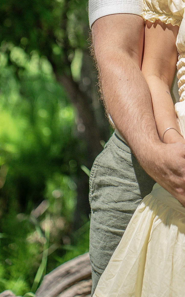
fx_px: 1703
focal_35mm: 211
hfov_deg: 6.2
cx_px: 202
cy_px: -66
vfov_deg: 9.8
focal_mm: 75
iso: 64
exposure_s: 1/1600
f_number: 2.8
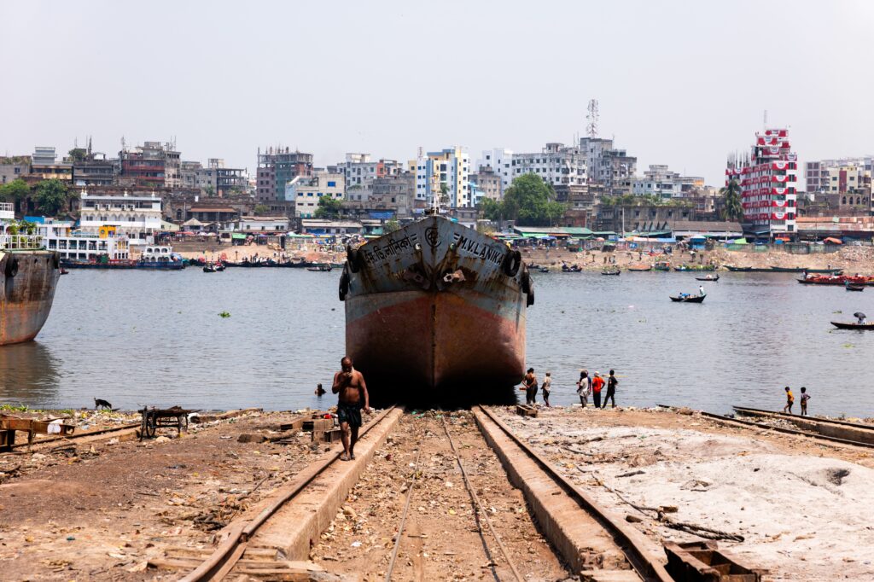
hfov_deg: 28.9
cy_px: 291
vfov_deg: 19.4
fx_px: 1699
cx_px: 437
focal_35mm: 70
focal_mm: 70
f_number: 5
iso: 100
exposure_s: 1/640
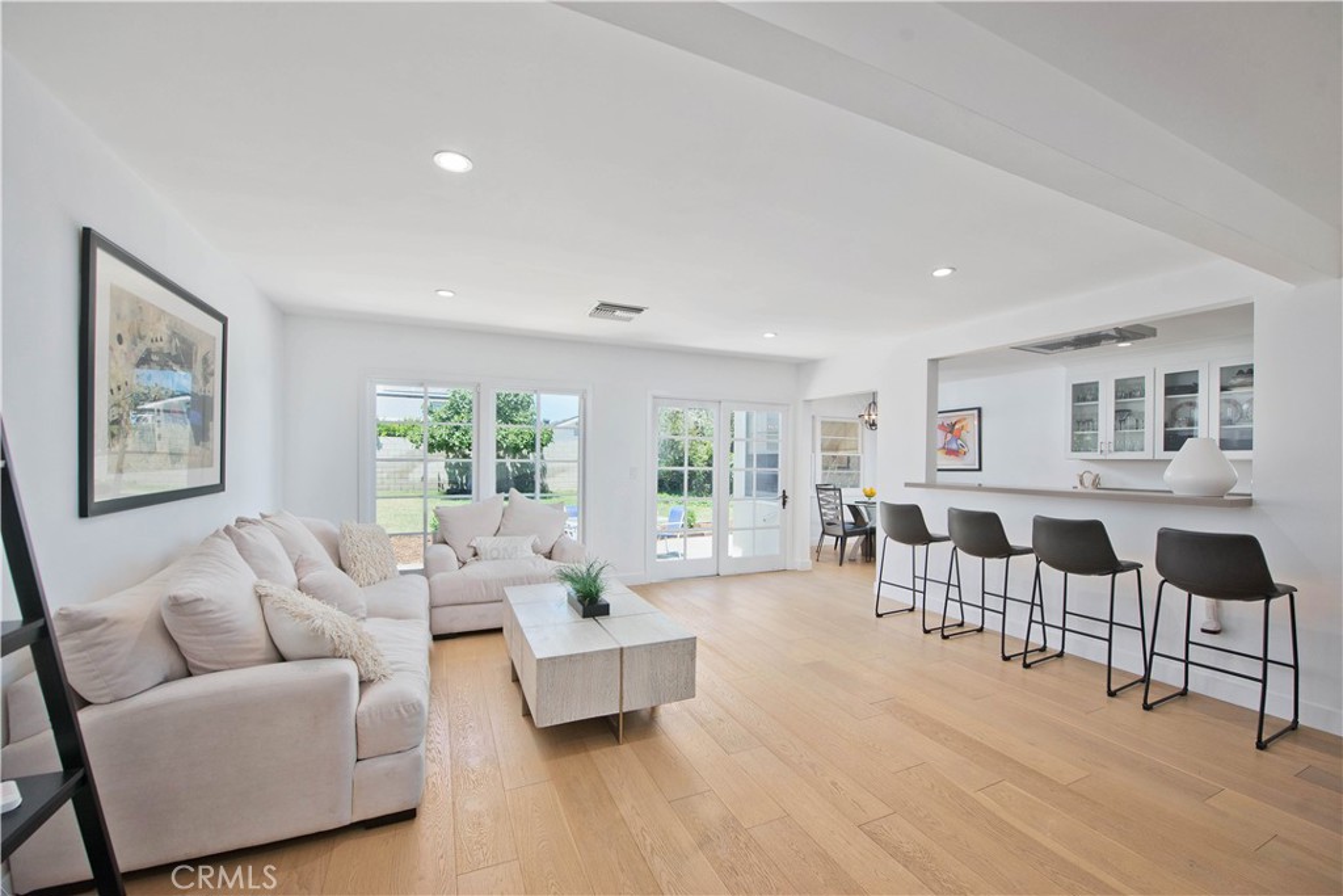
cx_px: 672
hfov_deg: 104.2
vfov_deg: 81.2
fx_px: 522
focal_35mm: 14
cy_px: 448
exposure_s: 1/400
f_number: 5.6
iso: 400
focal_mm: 14
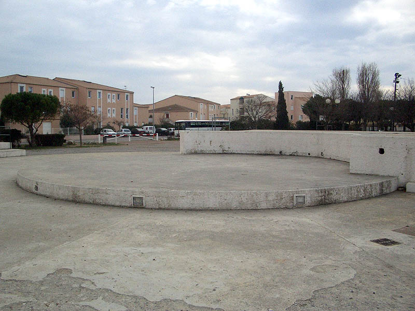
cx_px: 208
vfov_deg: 40.7
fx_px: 420
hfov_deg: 52.6
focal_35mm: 35
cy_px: 156
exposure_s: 1/1000
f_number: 4.3
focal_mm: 5.8
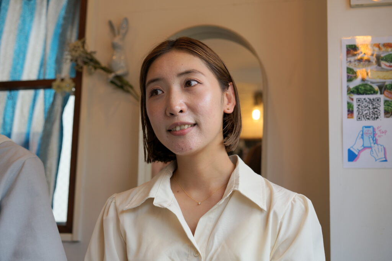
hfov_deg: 36.2
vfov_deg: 24.6
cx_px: 196
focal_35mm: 55
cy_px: 130
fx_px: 599
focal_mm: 55
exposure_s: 1/160
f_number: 4
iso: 160
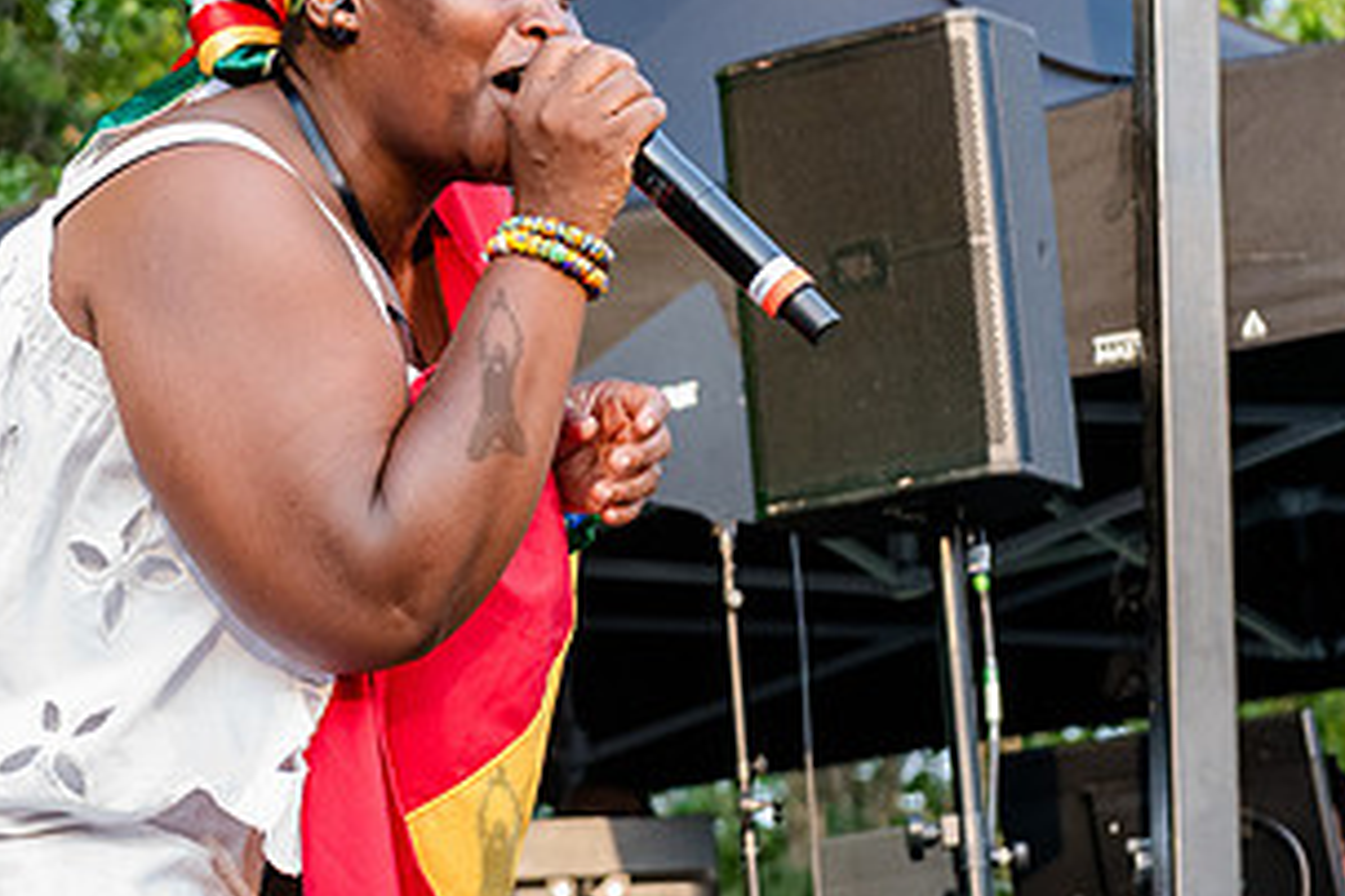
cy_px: 279
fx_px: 6314
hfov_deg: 12.1
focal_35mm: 169
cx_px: 214
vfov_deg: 8.1
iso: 2000
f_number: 4.5
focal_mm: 70
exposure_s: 1/400
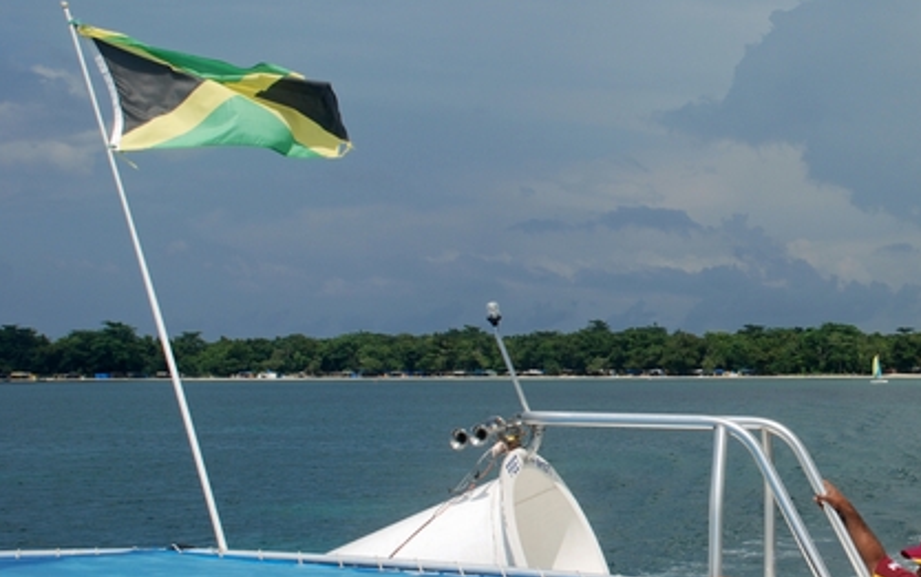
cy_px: 279
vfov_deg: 17.0
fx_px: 1933
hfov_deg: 26.0
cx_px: 808
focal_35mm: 77
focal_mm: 28
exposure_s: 1/250
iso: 100
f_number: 8
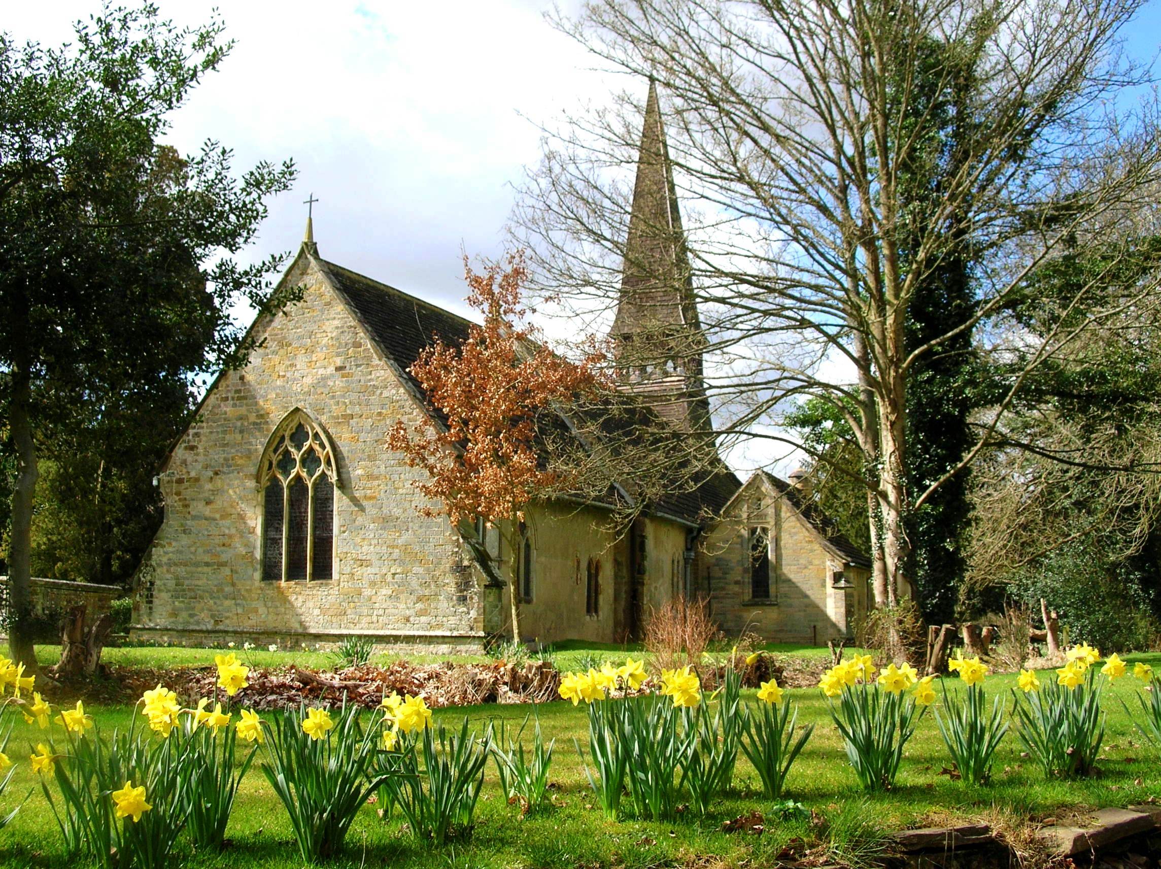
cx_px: 580
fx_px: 1206
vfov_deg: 39.6
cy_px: 434
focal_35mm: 36
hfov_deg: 51.4
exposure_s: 1/342
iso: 50
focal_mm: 6
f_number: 3.7
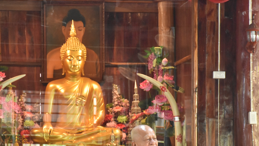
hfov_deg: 8.7
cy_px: 120
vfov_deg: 4.9
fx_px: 1703
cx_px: 127
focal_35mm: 248
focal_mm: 112
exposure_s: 1/20
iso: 2500
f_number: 5.6
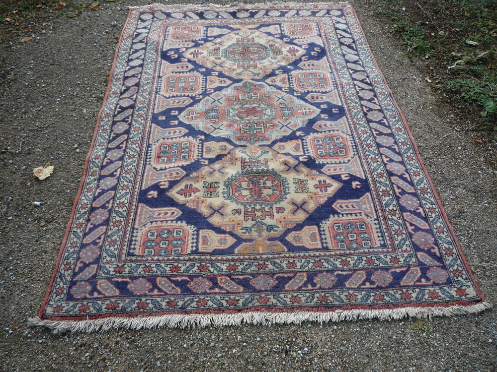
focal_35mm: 30
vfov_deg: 46.8
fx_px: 431
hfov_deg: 60.0
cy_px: 186
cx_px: 248
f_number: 4
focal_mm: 5.2
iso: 100
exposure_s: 1/160
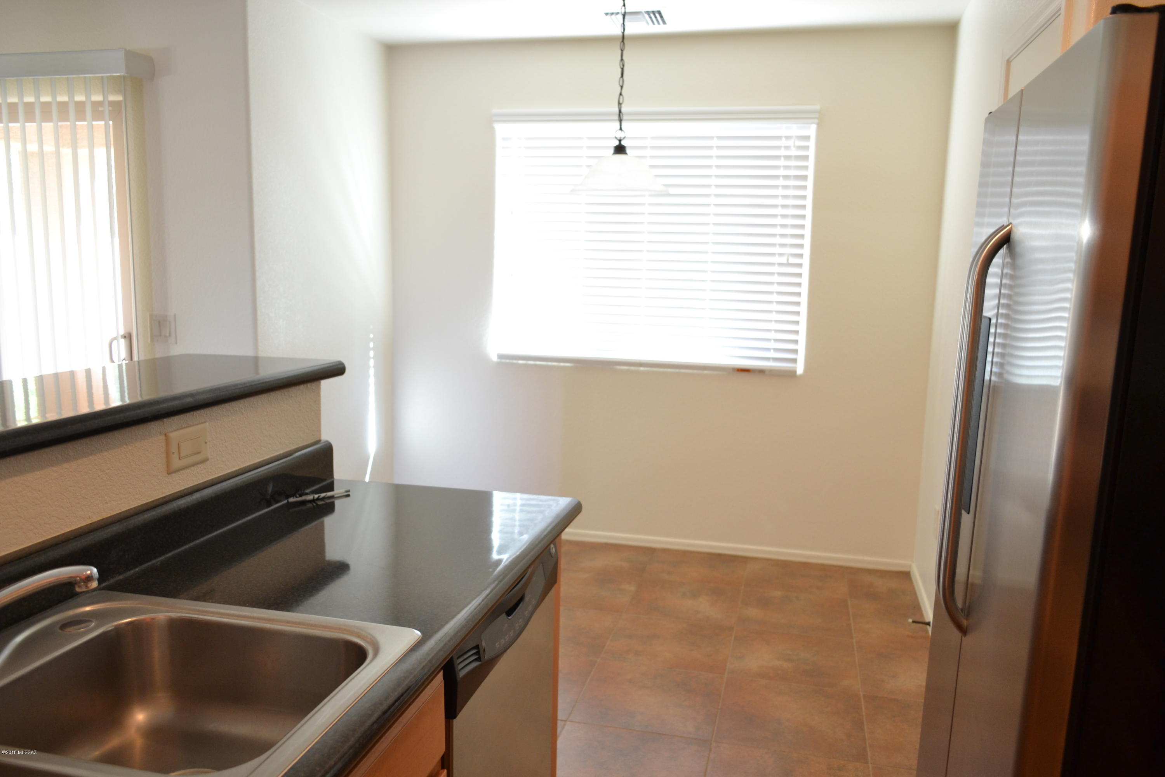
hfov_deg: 67.4
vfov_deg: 47.9
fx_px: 874
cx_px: 582
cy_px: 388
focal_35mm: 27
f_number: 3.5
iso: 400
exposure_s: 1/30
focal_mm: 18
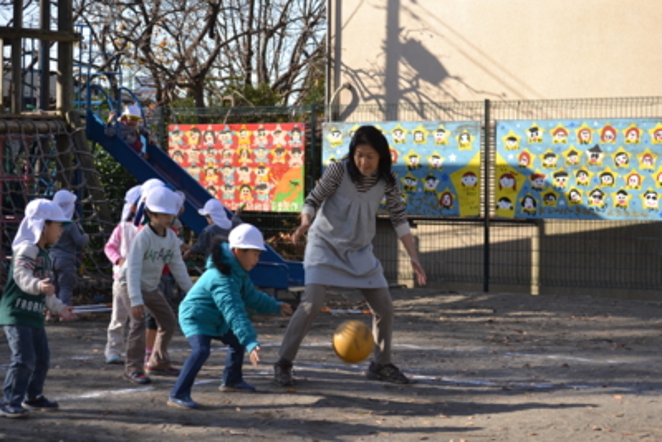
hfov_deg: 24.6
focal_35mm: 82
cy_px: 221
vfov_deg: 16.6
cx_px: 331
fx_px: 1518
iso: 100
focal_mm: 55
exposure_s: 1/200
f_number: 5.6
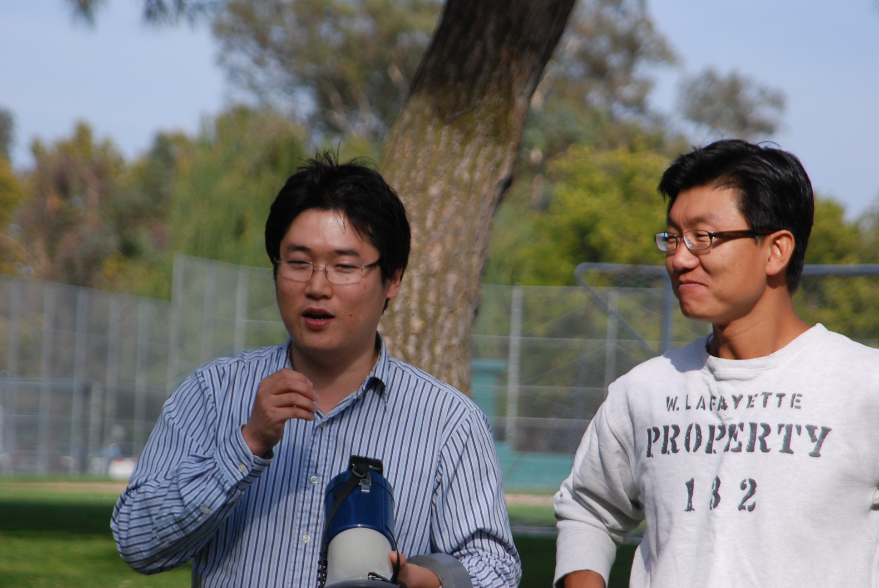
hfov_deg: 11.4
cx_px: 440
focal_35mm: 180
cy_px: 294
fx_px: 4400
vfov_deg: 7.7
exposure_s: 1/1250
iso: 400
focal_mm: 120
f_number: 5.6
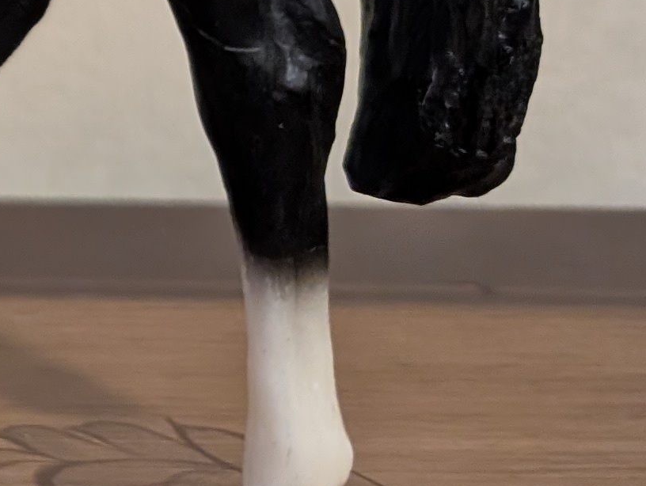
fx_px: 2242
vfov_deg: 11.5
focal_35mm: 120
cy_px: -378
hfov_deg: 12.9
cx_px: -866
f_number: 1.68
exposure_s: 1/23.8
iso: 820
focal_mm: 6.9
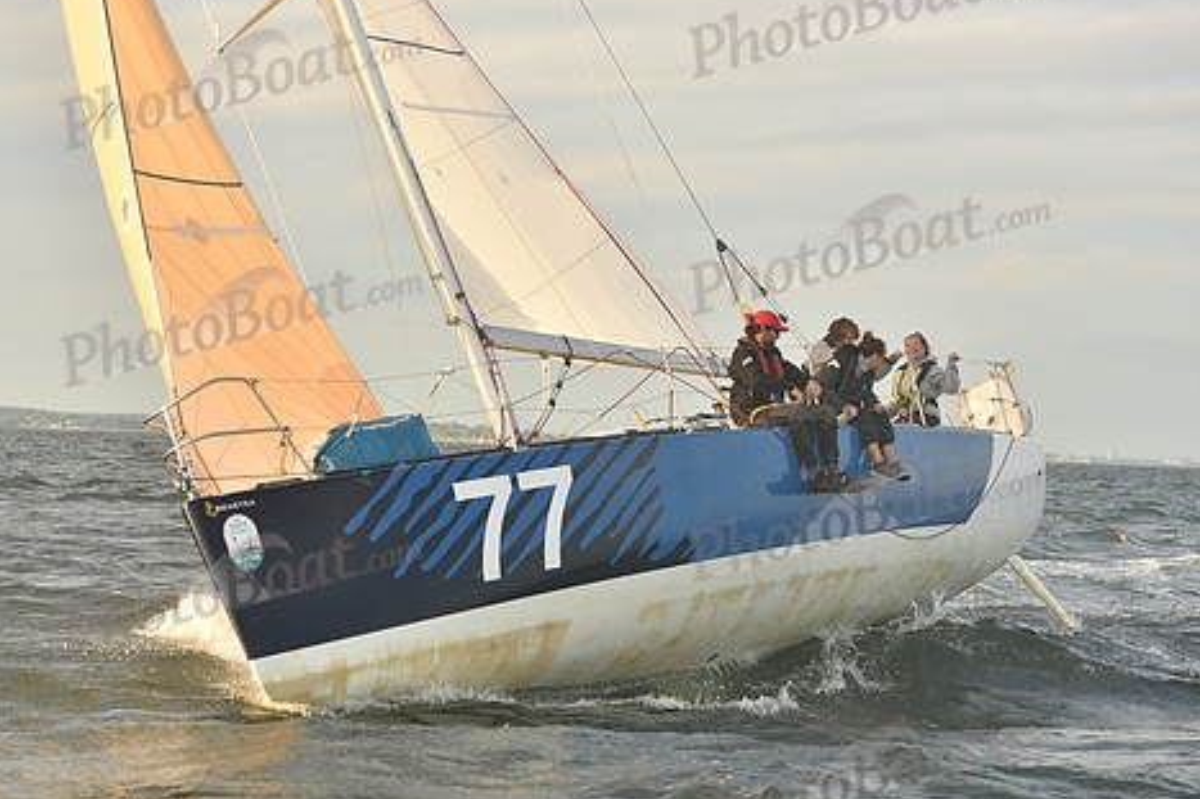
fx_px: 2899
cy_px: 417
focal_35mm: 87
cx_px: 558
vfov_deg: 15.7
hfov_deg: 23.4
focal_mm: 70
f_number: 4
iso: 250
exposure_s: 1/640
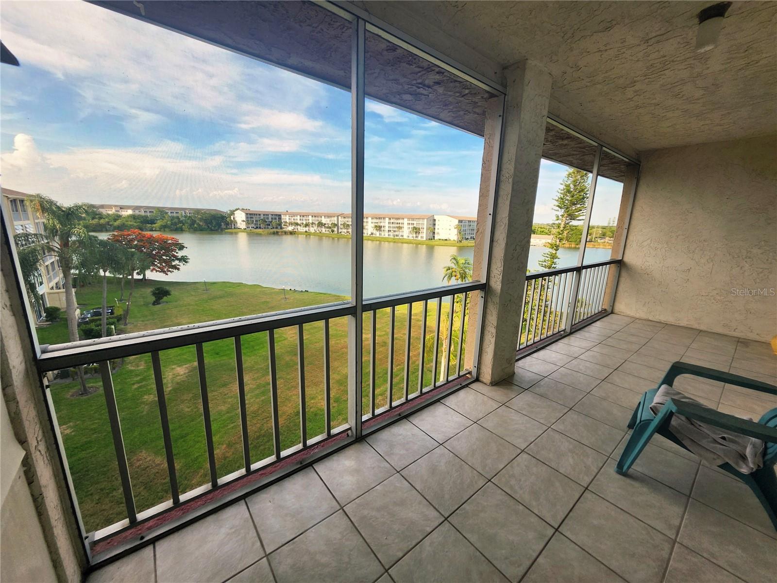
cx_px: 388
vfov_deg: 89.9
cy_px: 292
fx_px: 292
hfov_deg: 106.2
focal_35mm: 13
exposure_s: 1/263
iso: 40
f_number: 2.2
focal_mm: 1.74
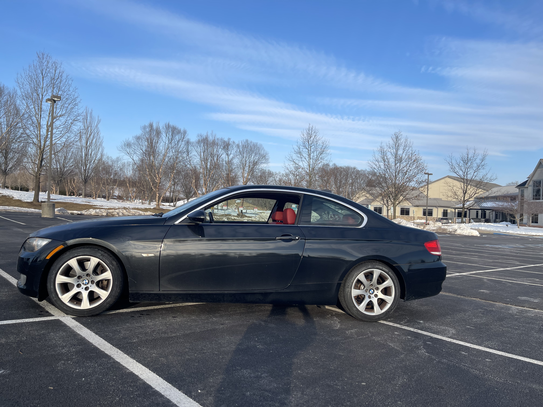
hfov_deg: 69.4
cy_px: 204
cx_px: 272
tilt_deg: +0.6
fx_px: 392
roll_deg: -3.0
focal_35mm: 25
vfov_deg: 54.9
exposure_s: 1/2545
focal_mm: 5.1
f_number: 1.6
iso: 32
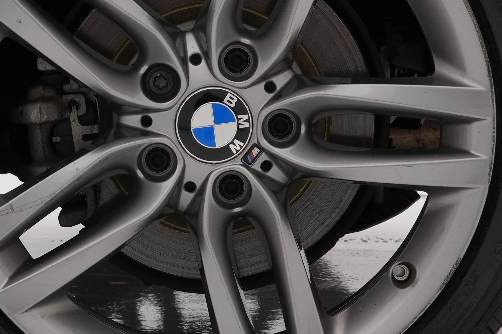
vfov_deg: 8.7
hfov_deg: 13.0
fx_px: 2209
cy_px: 123
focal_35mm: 158
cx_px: 212
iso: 200
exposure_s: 1/50
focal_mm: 37
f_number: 10
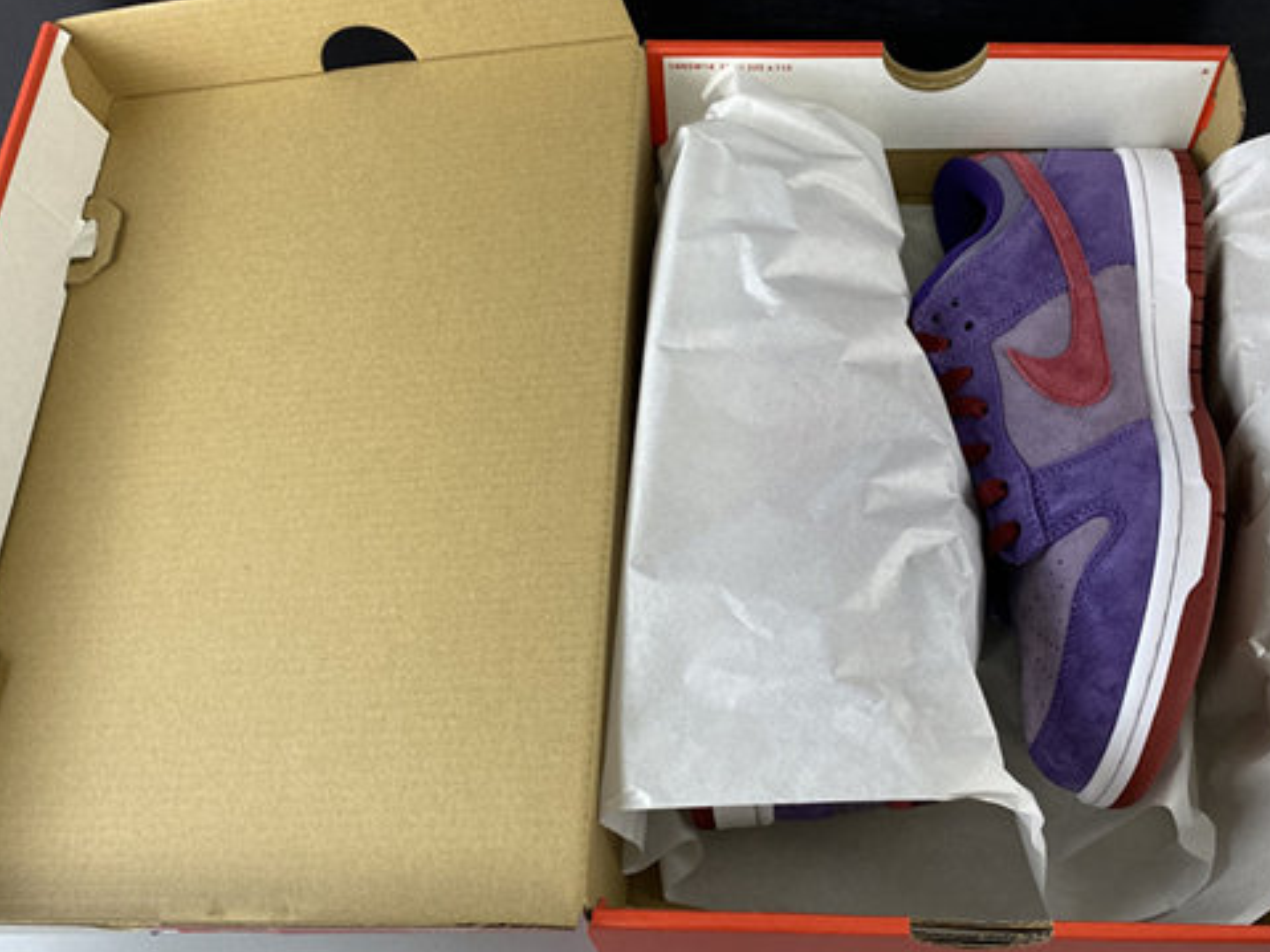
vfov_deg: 37.7
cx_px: 726
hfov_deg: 48.8
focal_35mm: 38
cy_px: 526
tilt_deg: -62.9
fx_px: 1394
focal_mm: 4.25
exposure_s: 1/100
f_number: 1.8
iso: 125
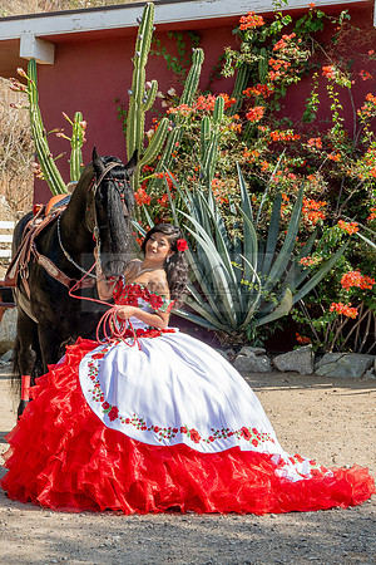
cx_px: 112
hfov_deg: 13.4
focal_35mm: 102
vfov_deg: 20.0
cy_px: 260
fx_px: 1599
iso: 250
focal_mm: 58
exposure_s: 1/200
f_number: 11
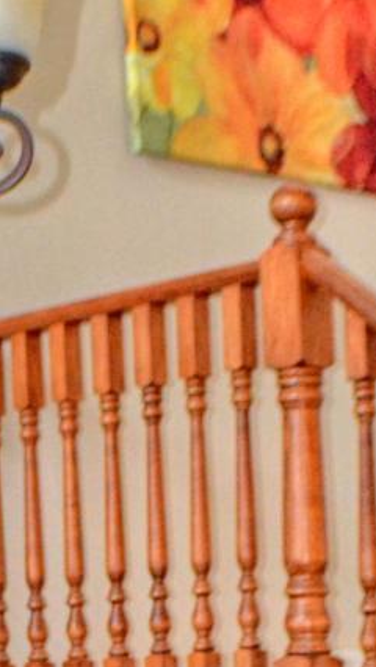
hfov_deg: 6.8
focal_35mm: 177
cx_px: -211
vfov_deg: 11.6
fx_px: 3134
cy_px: 1013
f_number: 4
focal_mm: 24
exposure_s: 1/60
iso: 1600
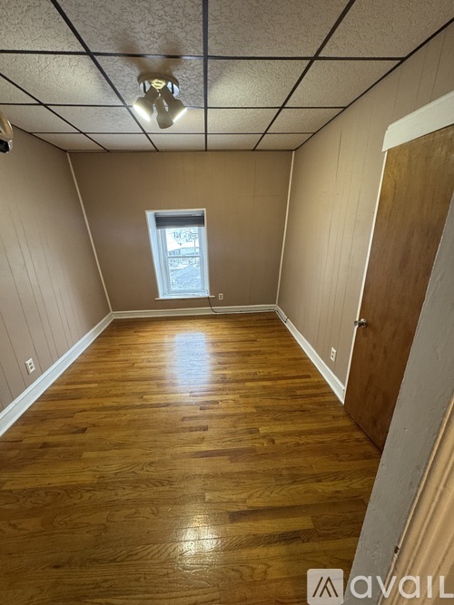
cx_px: 227
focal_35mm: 14
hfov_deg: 85.7
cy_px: 302
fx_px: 245
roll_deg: +1.3
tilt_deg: -17.0
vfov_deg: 102.1
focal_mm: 2.22
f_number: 2.2
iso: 200
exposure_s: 1/60
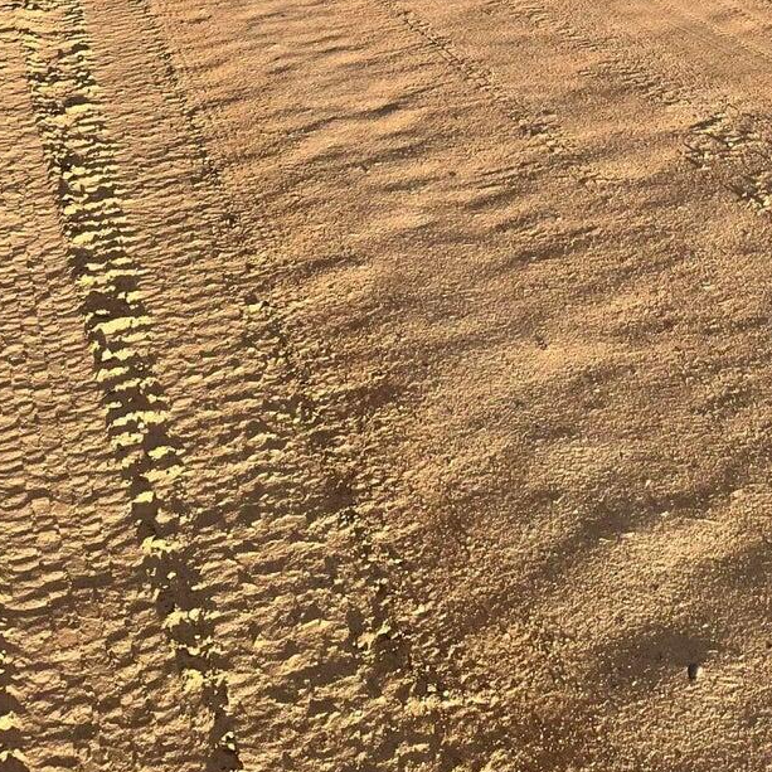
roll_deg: -0.1
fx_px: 1514
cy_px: -209
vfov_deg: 25.1
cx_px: 720
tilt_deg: -9.6
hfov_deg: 27.4
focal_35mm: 60
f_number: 1.6
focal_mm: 5.1
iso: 50
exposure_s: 1/1672
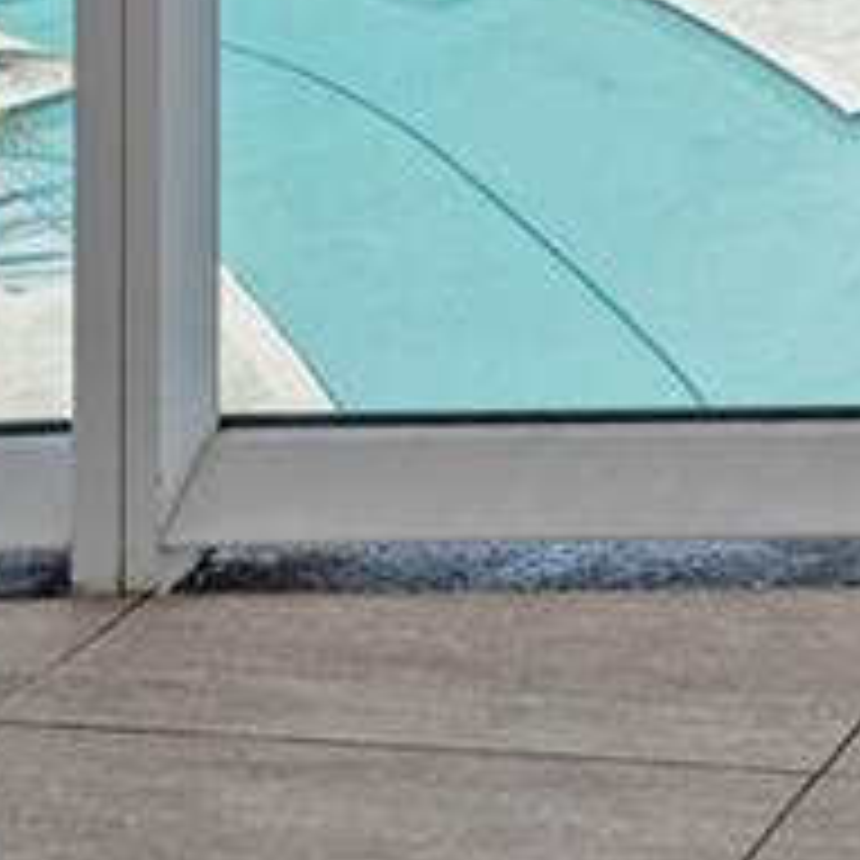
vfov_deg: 12.1
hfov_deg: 12.3
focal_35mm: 114
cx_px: 2022
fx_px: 3204
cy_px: -1245
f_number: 11
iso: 100
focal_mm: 16
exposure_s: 1/25
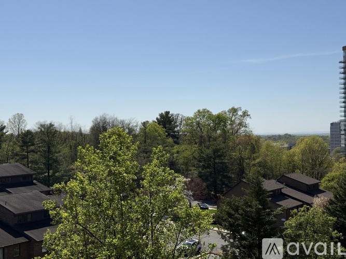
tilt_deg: +1.1
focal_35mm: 48
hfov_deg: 39.7
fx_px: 480
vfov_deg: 30.3
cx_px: 173
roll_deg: +1.4
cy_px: 130
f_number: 1.78
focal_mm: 6.76
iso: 80
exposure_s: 1/11364
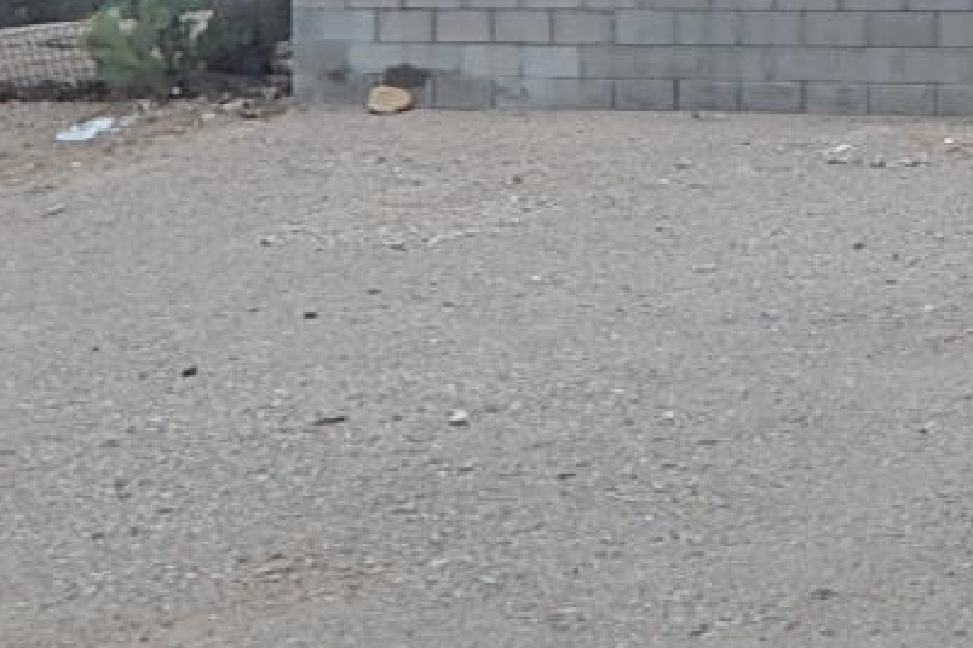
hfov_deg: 21.4
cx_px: 1021
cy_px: -133
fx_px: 2459
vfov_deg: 14.5
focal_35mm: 91
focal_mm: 4
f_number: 3
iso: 125
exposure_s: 1/1000
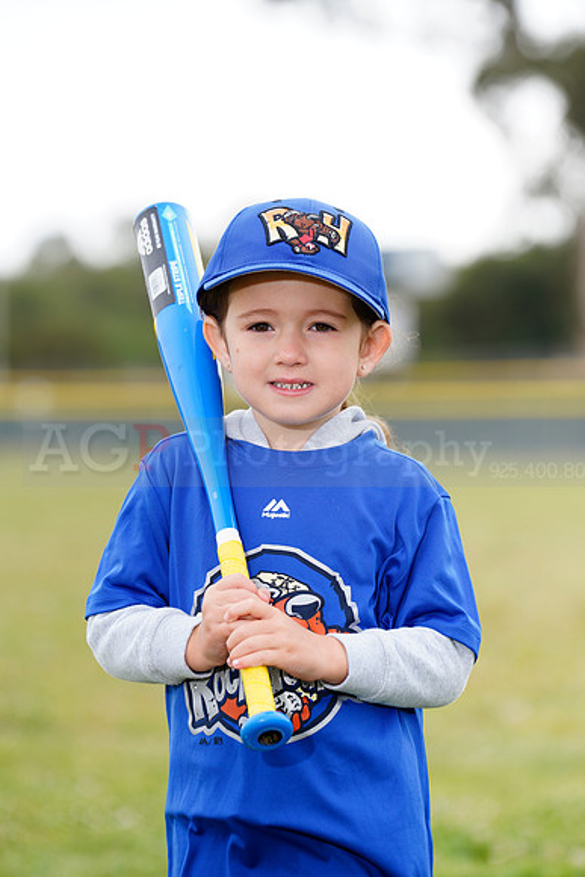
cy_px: 438
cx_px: 292
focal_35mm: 175
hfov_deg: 7.9
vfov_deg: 11.7
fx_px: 4263
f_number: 4.5
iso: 100
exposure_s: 1/250
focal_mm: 175
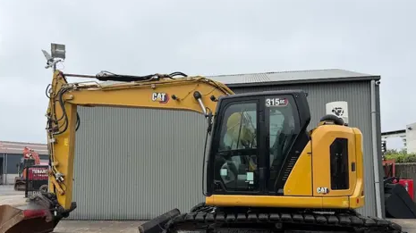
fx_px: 298
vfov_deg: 42.3
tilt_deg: +3.7
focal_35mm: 27
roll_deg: +0.7
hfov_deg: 69.9
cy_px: 155
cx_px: 206
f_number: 1.78
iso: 80
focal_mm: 6.76
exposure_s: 1/1949
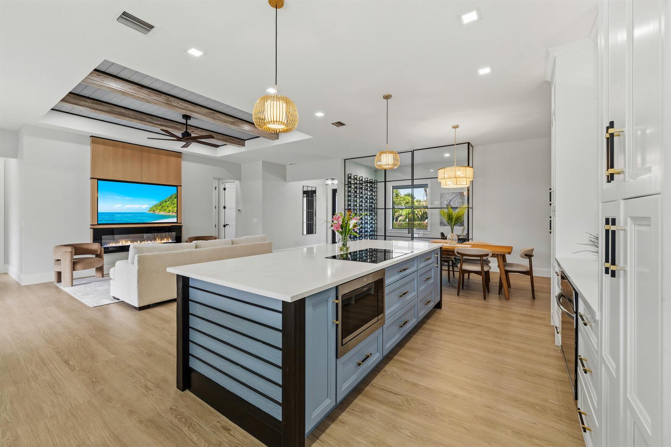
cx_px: 336
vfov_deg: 81.2
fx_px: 261
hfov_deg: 104.3
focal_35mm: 14
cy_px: 224
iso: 250
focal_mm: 14
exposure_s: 1/2.5
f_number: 9
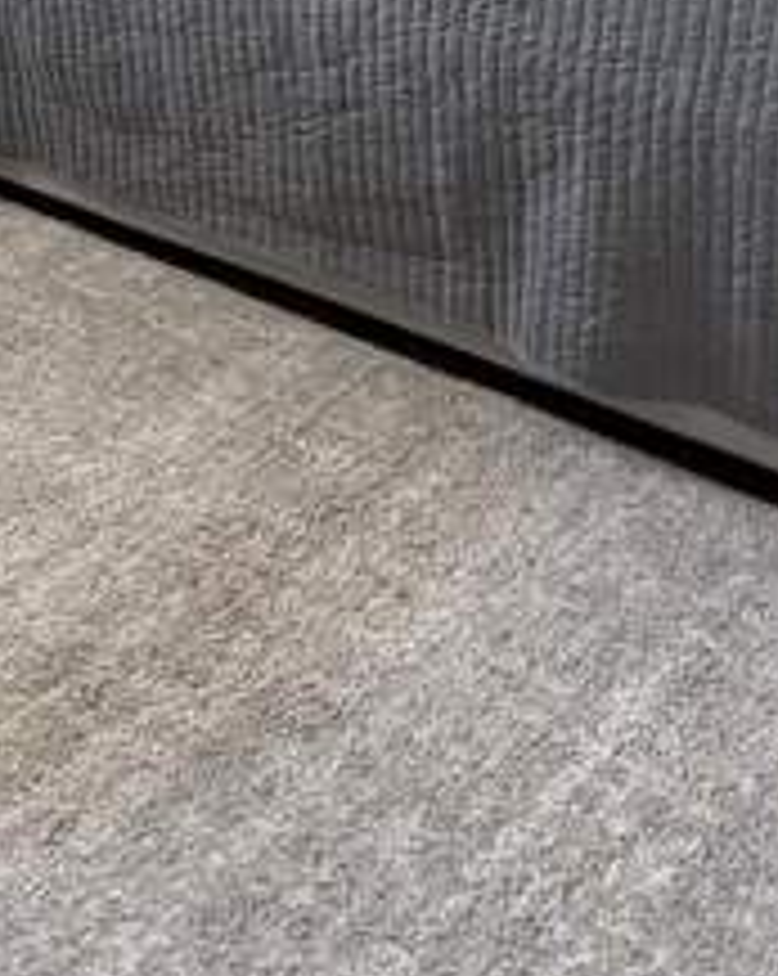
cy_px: -180
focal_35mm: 75
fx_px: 2163
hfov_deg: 20.3
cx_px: 553
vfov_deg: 23.4
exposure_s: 1/60
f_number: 1.6
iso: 125
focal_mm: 5.96
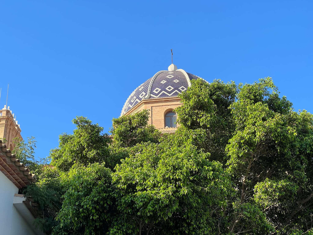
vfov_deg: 19.1
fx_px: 696
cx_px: 156
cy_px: 118
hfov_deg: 25.3
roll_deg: +1.0
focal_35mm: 77
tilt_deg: +31.2
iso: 32
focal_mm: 9
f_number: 2.8
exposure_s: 1/354
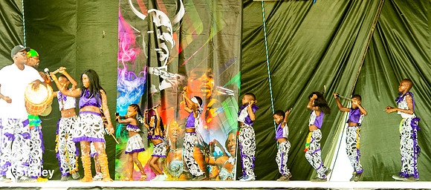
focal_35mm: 163
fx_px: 1779
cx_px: 228
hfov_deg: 13.8
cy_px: 100
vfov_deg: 6.1
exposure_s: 1/250
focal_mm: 120
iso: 800
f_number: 5.6
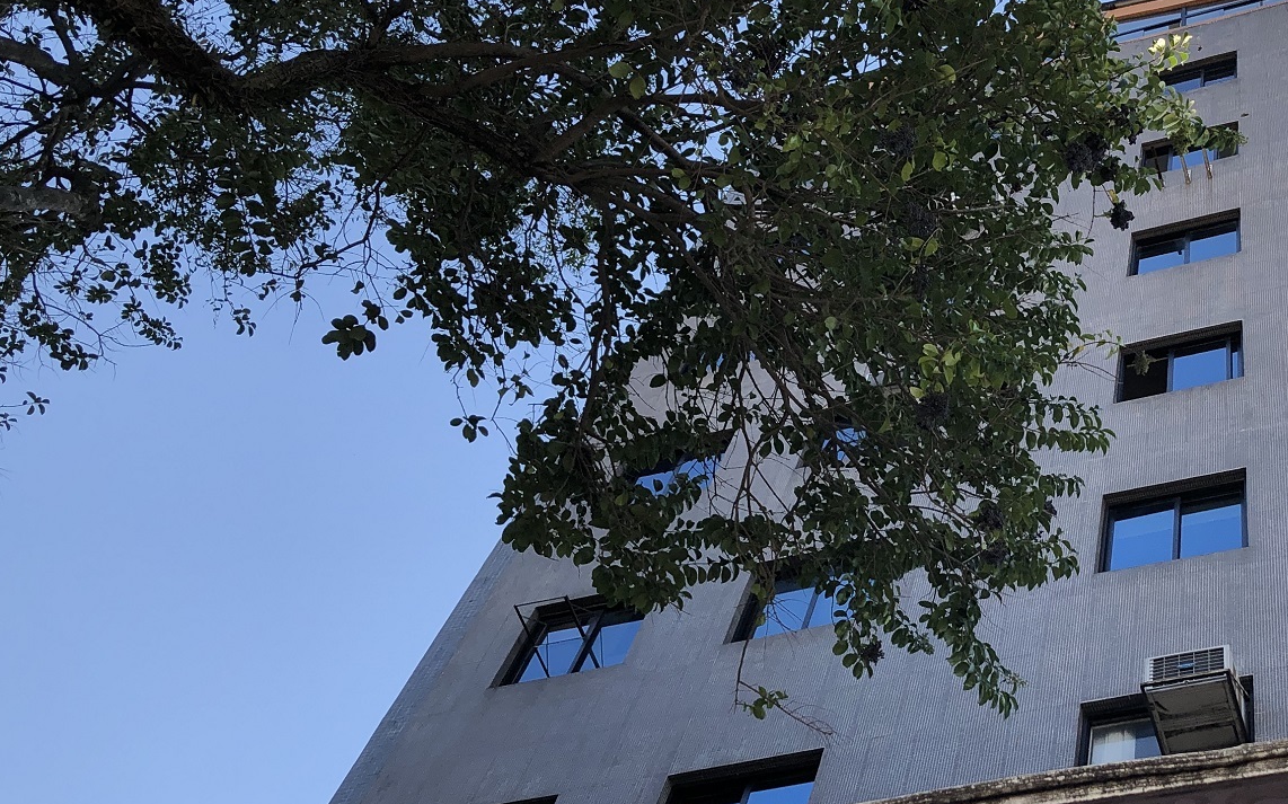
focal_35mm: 52
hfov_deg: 37.7
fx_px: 1825
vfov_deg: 24.9
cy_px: 404
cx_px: 993
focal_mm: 3.99
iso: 20
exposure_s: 1/534
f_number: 1.8
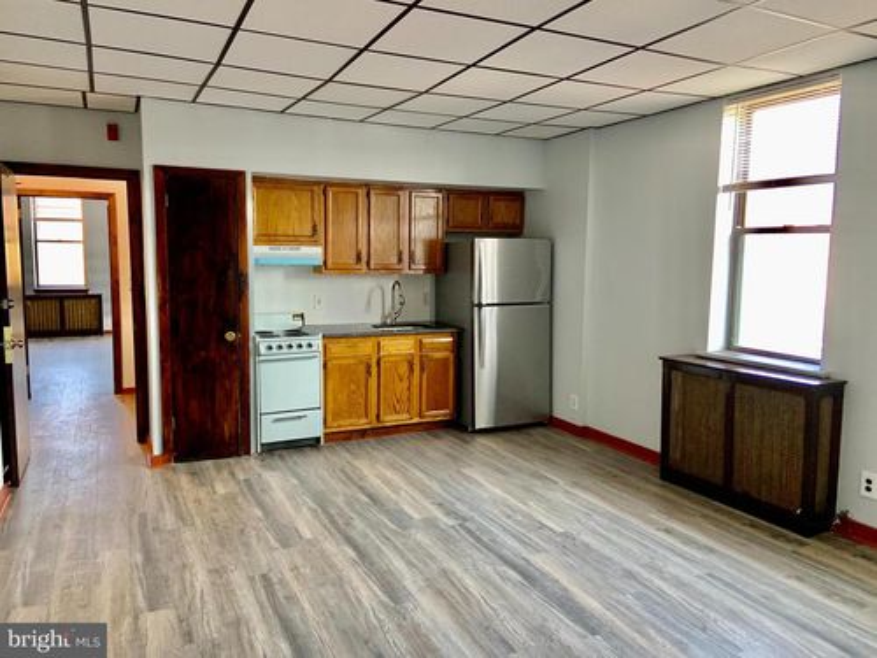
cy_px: 329
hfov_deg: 67.3
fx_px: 659
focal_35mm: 26
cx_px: 438
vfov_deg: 53.1
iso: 125
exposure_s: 1/60
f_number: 1.8
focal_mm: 4.25
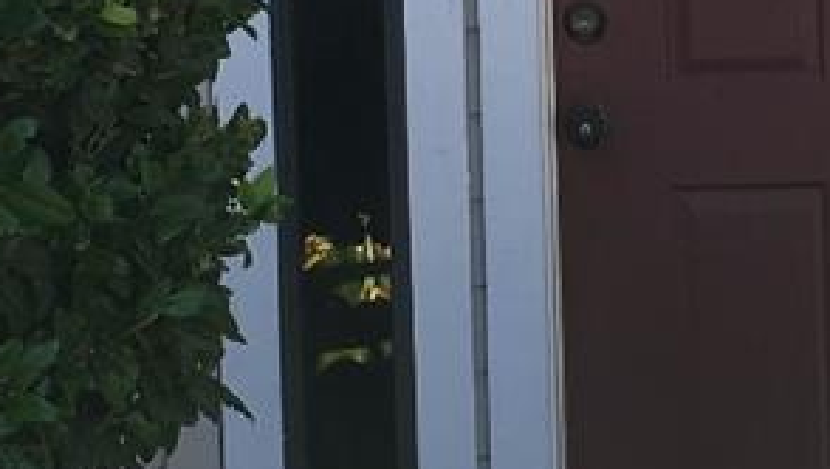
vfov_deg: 7.5
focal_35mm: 161
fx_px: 3547
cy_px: -71
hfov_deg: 13.3
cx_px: 627
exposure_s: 1/199
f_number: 2.2
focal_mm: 4.15
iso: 25
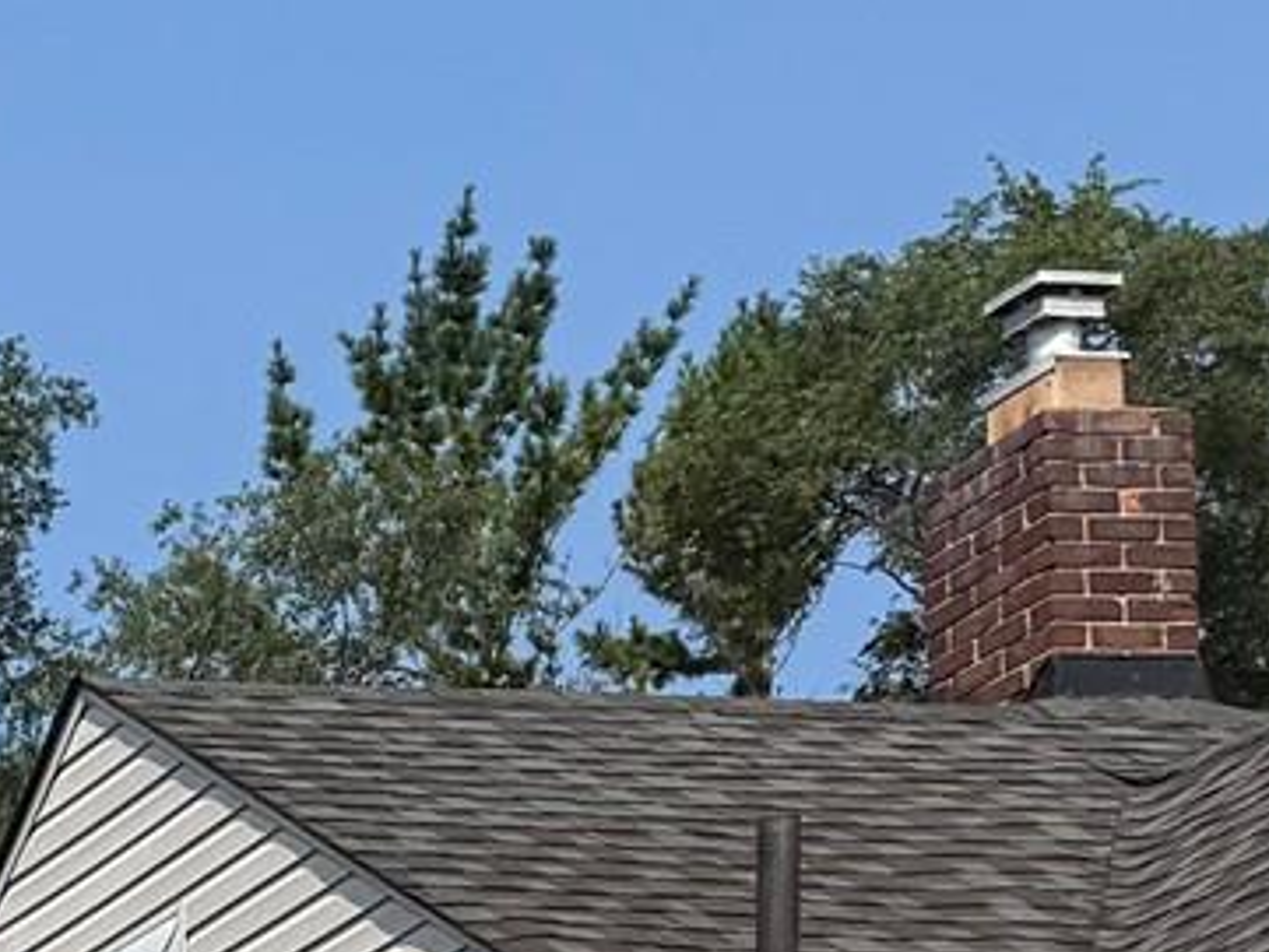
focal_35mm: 136
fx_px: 4987
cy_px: 2185
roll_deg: -0.5
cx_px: -2011
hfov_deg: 11.4
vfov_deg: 9.8
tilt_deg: +4.3
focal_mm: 6.76
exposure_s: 1/5714
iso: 80
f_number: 1.78
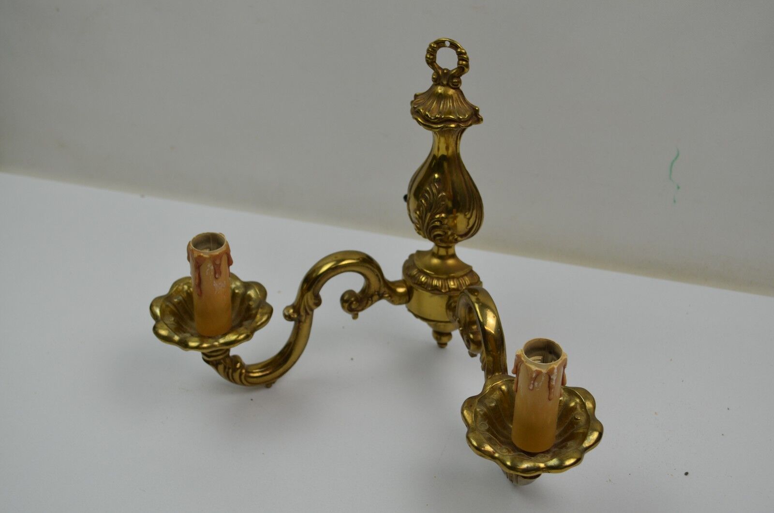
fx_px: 1030
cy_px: 256
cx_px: 387
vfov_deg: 28.0
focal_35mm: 48
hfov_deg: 41.2
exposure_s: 1/125
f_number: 5.6
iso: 360
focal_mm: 32
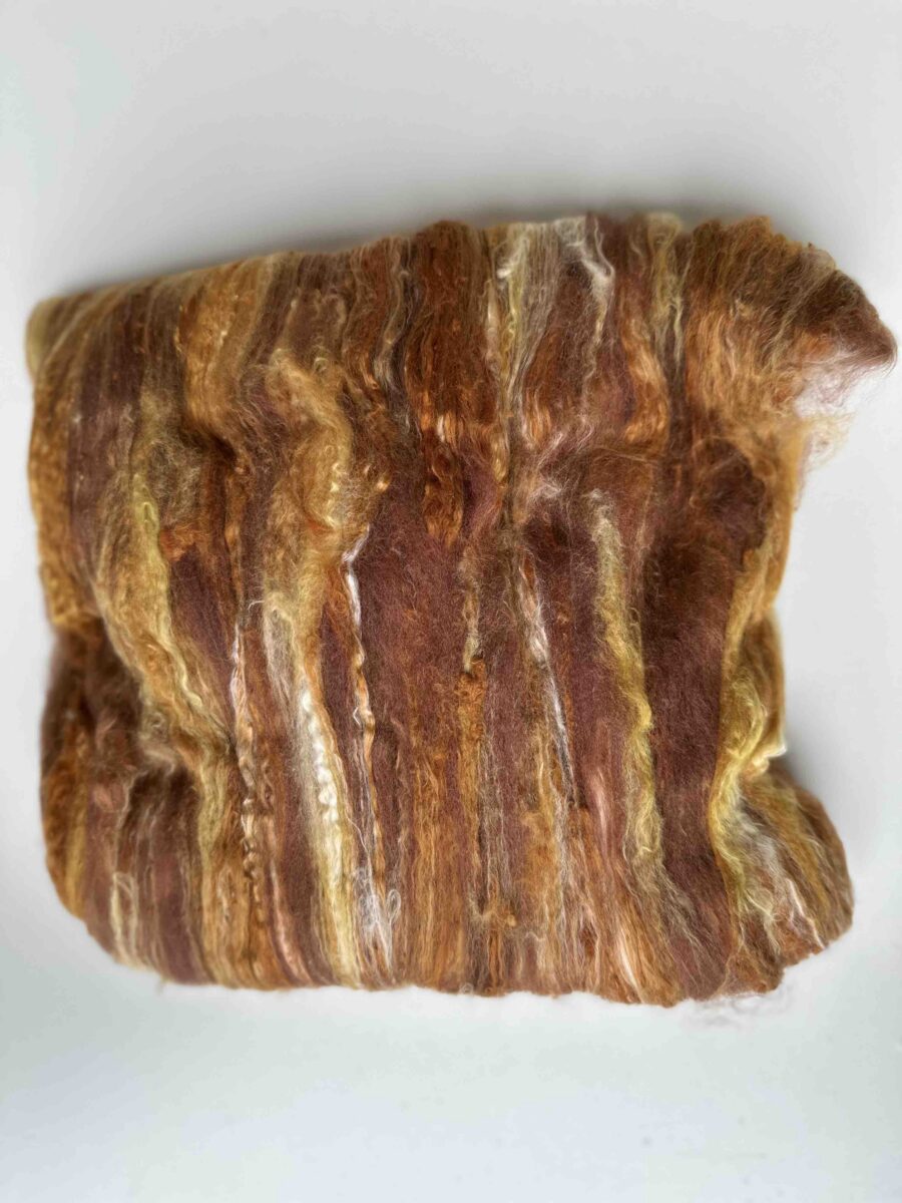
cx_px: 451
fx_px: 834
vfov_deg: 71.6
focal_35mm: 24
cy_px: 602
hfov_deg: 56.8
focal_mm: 6.86
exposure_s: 1/580
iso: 80
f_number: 1.78
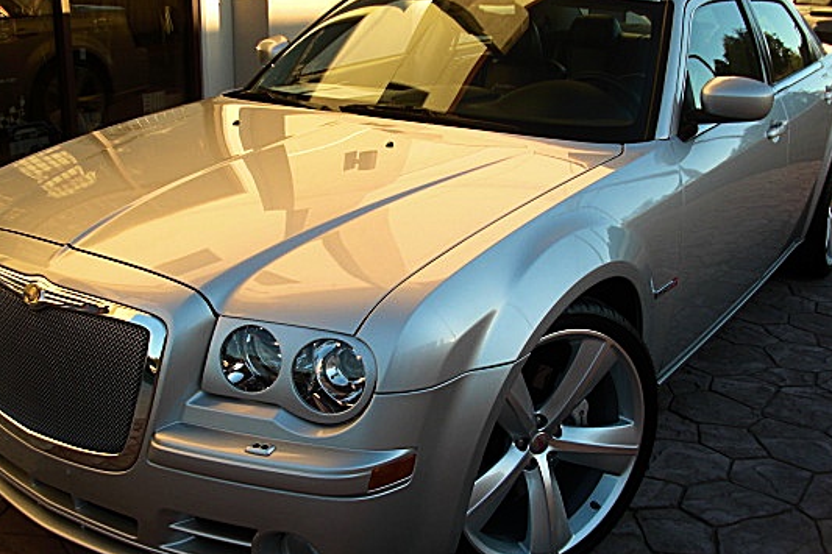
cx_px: 400
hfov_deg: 43.6
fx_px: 1040
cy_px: 281
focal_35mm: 45
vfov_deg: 29.8
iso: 50
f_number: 2.8
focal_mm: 6.3
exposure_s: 1/200
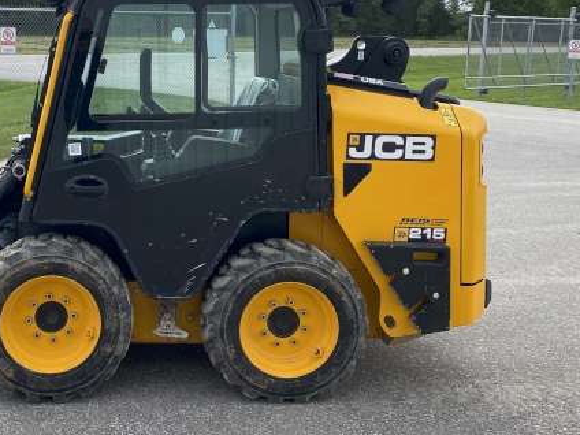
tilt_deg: -10.2
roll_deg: -1.8
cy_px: 145
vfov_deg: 29.5
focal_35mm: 49
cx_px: 120
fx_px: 821
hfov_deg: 37.6
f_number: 1.8
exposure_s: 1/2066
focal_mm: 4.25
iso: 32
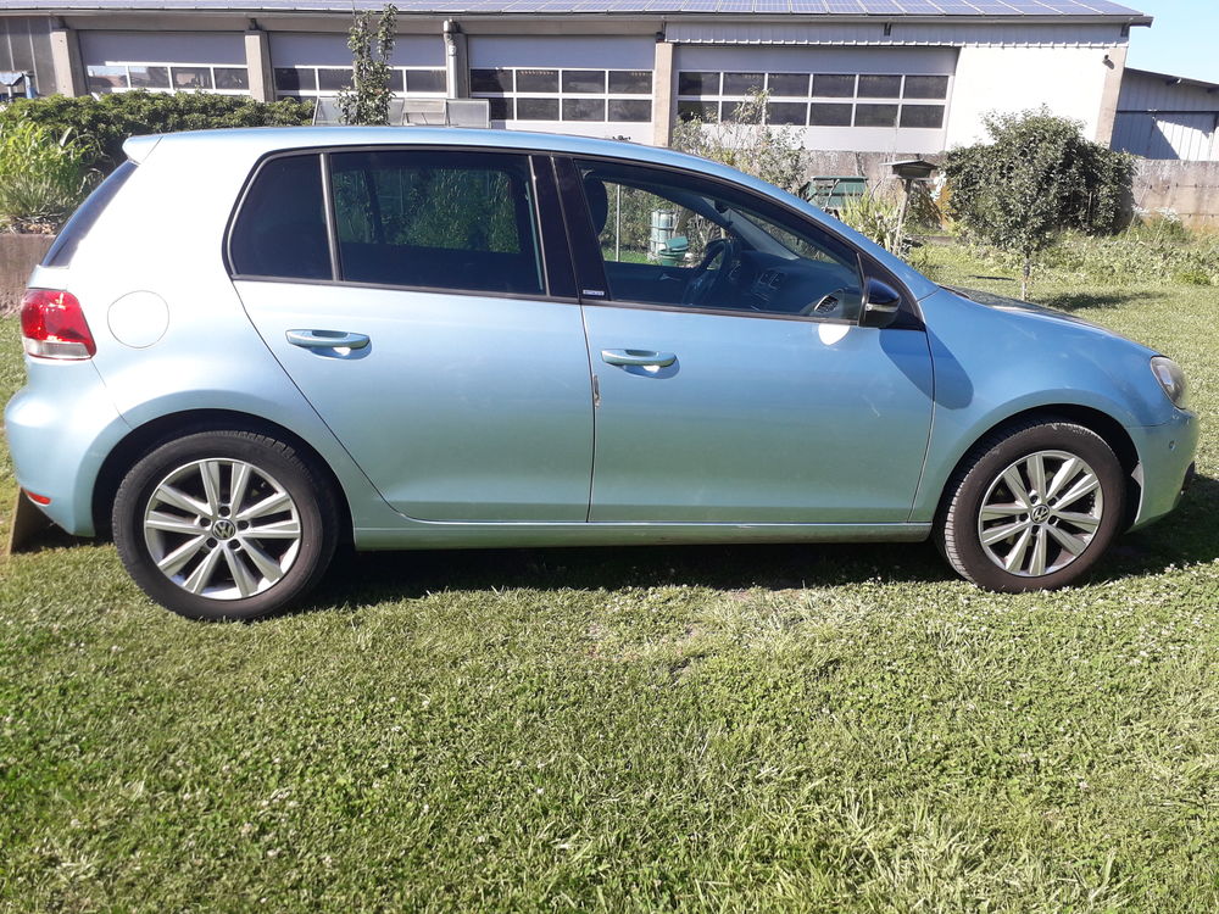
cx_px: 610
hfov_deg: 65.3
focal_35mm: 27
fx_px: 951
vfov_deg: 51.4
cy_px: 457
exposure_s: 1/838
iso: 40
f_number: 1.9
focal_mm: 3.6
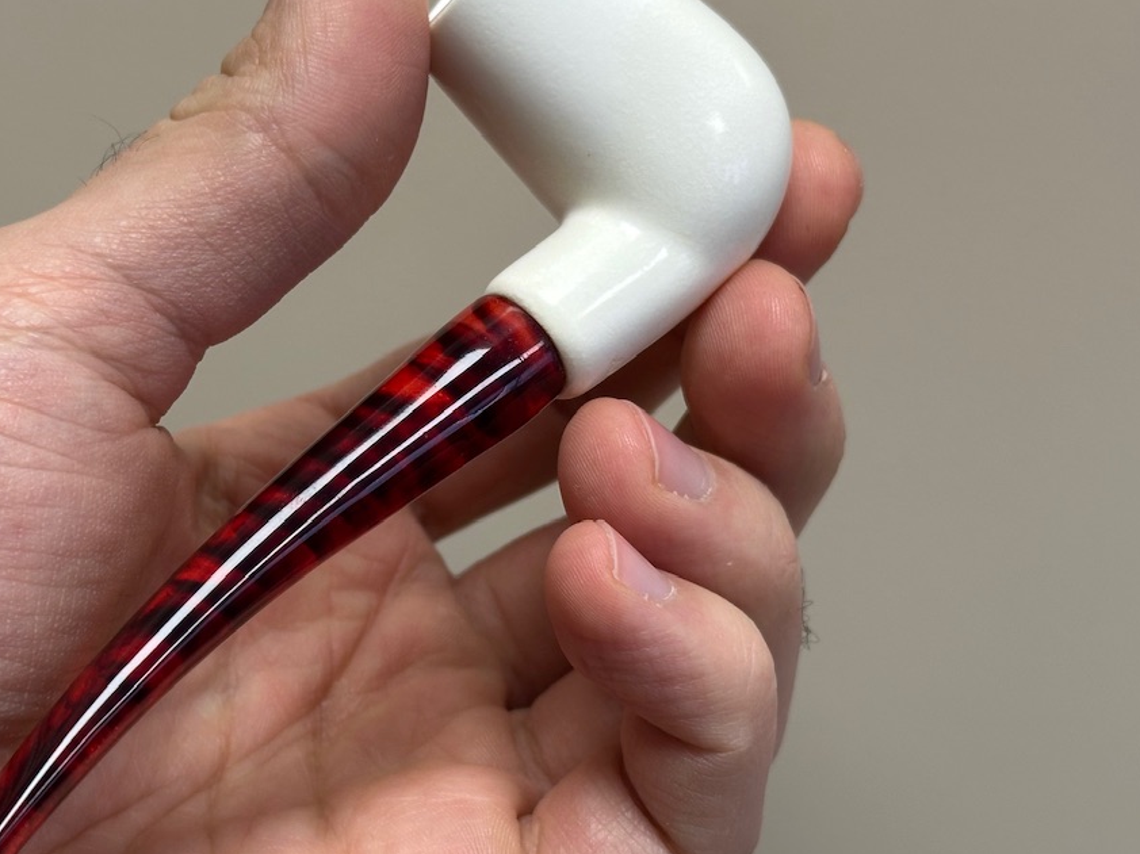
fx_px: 2403
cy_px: 406
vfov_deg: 20.2
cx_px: 378
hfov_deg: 26.5
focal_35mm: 73
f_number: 1.78
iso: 80
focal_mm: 6.86
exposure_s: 1/121
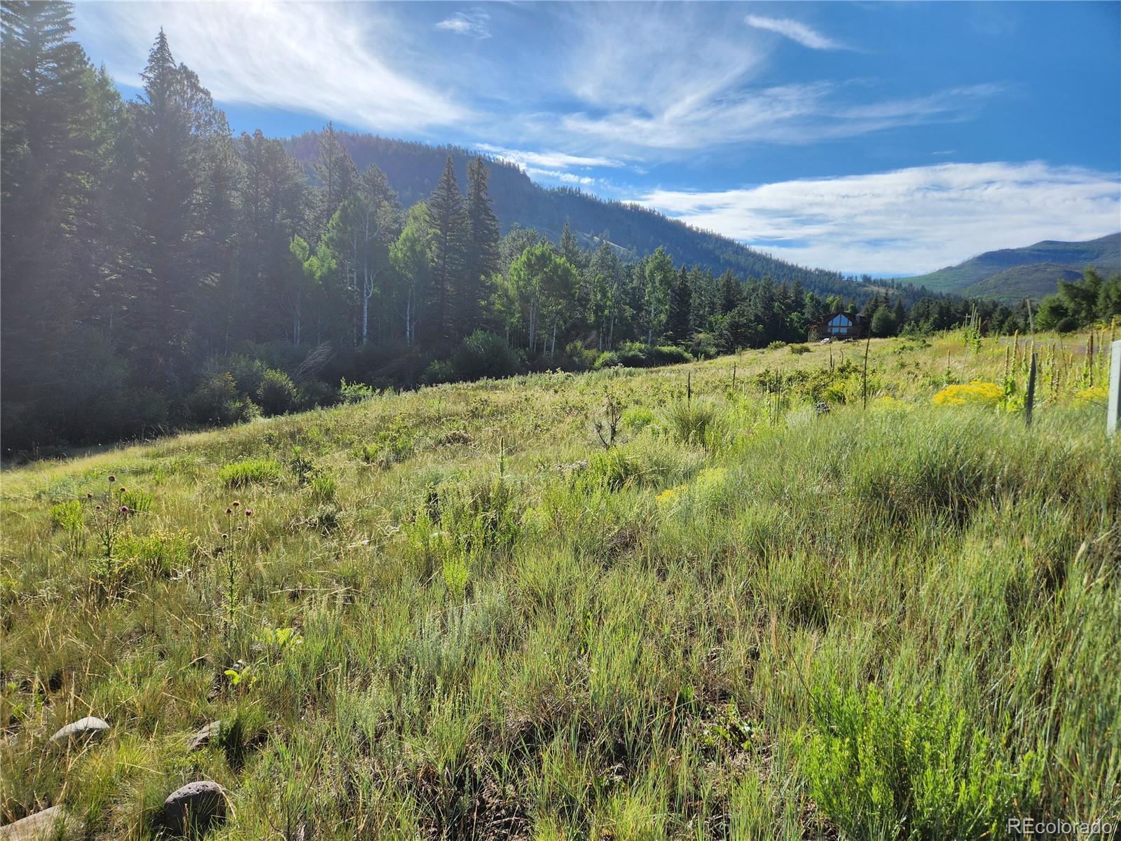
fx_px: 745
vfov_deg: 58.9
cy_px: 420
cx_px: 560
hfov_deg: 73.9
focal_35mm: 23
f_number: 1.8
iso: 20
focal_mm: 5.4
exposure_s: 1/2105
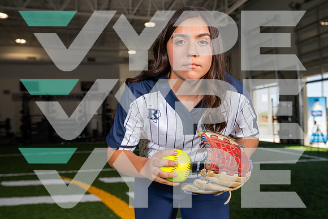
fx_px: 365
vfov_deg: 33.4
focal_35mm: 40
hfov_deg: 48.4
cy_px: 110
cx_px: 164
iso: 200
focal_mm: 40
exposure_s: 1/200
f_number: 5.6
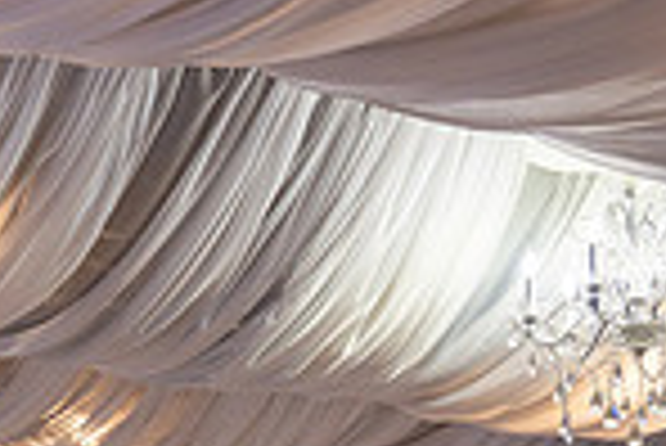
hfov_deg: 20.1
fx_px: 1741
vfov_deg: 13.8
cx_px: -166
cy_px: 651
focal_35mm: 94
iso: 640
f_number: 2.8
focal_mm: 24
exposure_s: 1/160
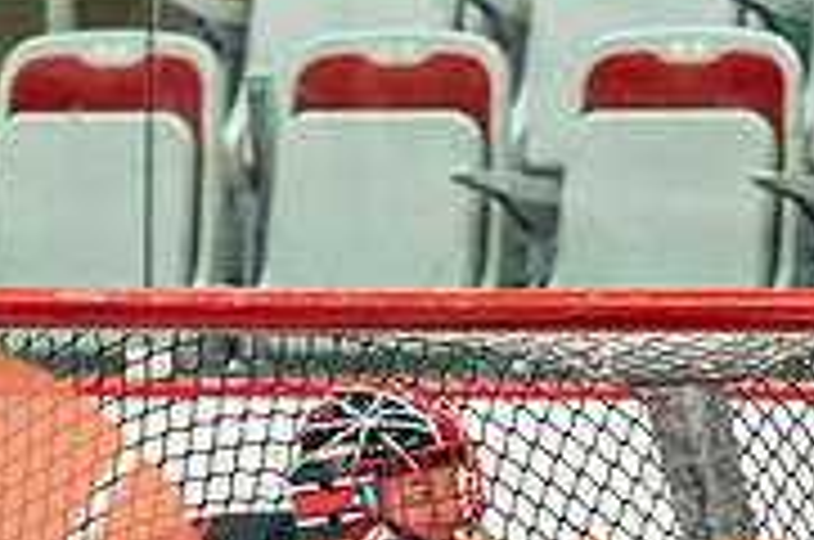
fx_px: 21871
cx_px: 341
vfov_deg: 1.4
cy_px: 1053
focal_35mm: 969
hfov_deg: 2.1
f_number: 2.8
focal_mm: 200
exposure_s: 1/1250
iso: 3200
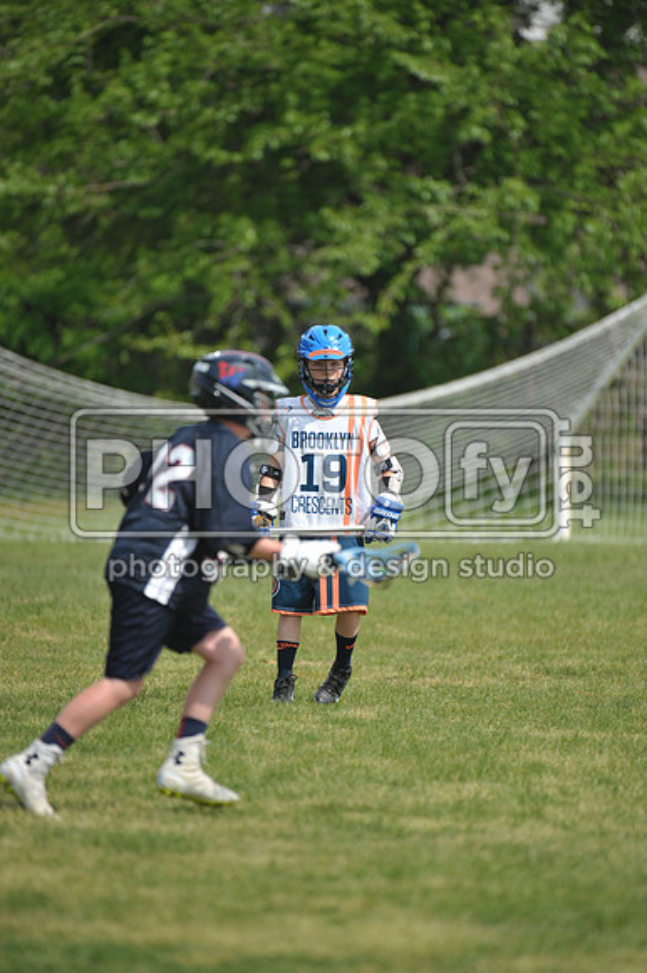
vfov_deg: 5.2
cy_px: 486
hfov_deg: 3.4
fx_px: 10795
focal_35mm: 400
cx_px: 324
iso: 640
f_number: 4
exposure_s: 1/3200
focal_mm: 400
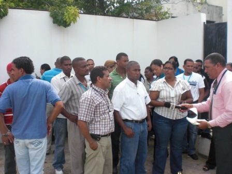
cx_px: 116
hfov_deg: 49.0
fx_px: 255
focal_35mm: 38
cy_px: 87
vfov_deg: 37.7
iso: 64
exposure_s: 1/400
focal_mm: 6.3
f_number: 3.1
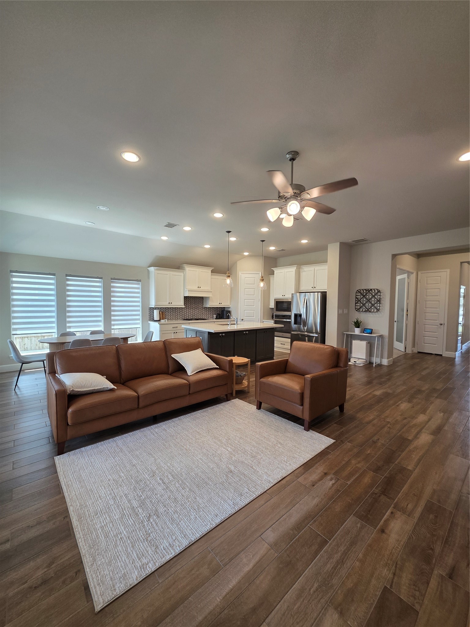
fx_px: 235
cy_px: 314
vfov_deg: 106.2
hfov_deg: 89.9
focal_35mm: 13
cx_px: 235
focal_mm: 2.2
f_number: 1.9
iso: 100
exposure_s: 1/120
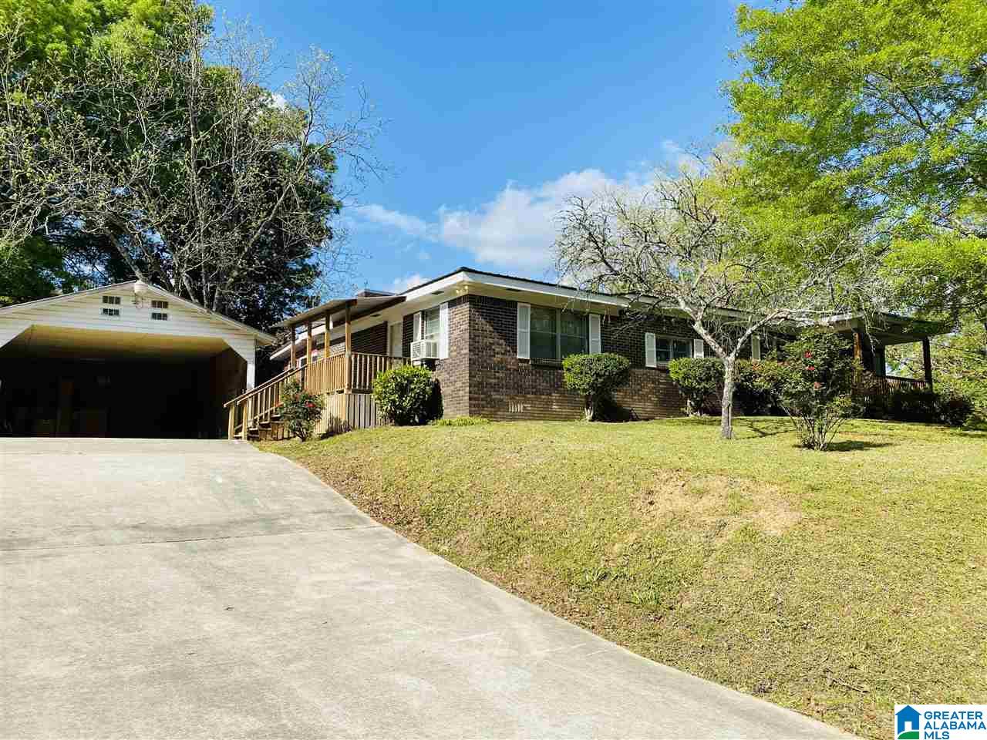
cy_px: 370
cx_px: 494
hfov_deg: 67.3
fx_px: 741
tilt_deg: +7.7
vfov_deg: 53.1
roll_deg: -0.6
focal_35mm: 26
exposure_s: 1/2358
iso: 32
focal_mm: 4.25
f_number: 1.8
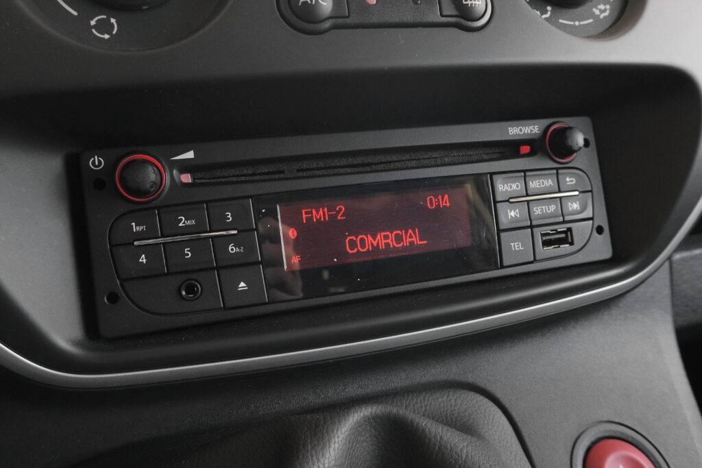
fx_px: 585
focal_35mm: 30
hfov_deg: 61.9
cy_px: 234
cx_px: 351
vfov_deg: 43.6
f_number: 8
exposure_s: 1/60
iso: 2000
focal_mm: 20.3
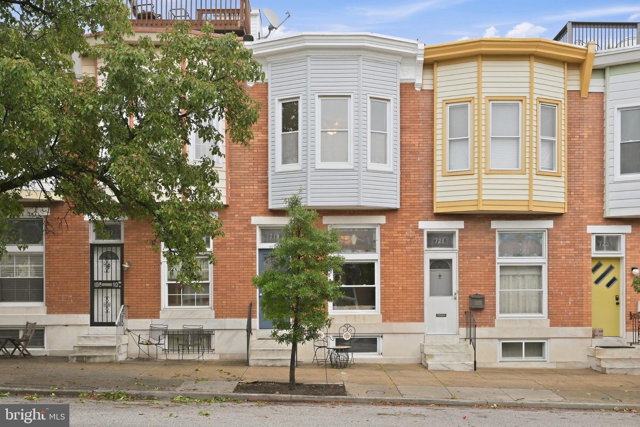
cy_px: 214
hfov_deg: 54.4
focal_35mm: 35
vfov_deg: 37.9
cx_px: 320
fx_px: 622
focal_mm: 35
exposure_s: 1/80
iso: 200
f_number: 8
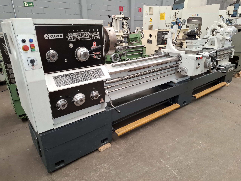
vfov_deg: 58.9
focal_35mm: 23
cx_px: 120
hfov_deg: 73.9
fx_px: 160
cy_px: 90
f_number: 1.8
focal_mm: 5.54
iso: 200
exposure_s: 1/120
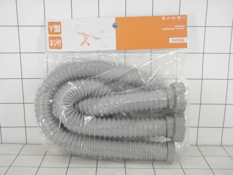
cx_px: 116
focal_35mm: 51
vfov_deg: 28.6
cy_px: 88
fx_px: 343
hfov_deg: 37.5
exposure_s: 1/40
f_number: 4
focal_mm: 9.13
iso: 100
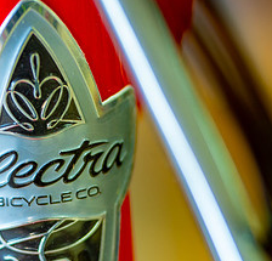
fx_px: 4095
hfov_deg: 3.8
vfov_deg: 3.7
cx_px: 46
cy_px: 164
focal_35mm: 470
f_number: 3.3
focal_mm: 180
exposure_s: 1/13
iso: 100
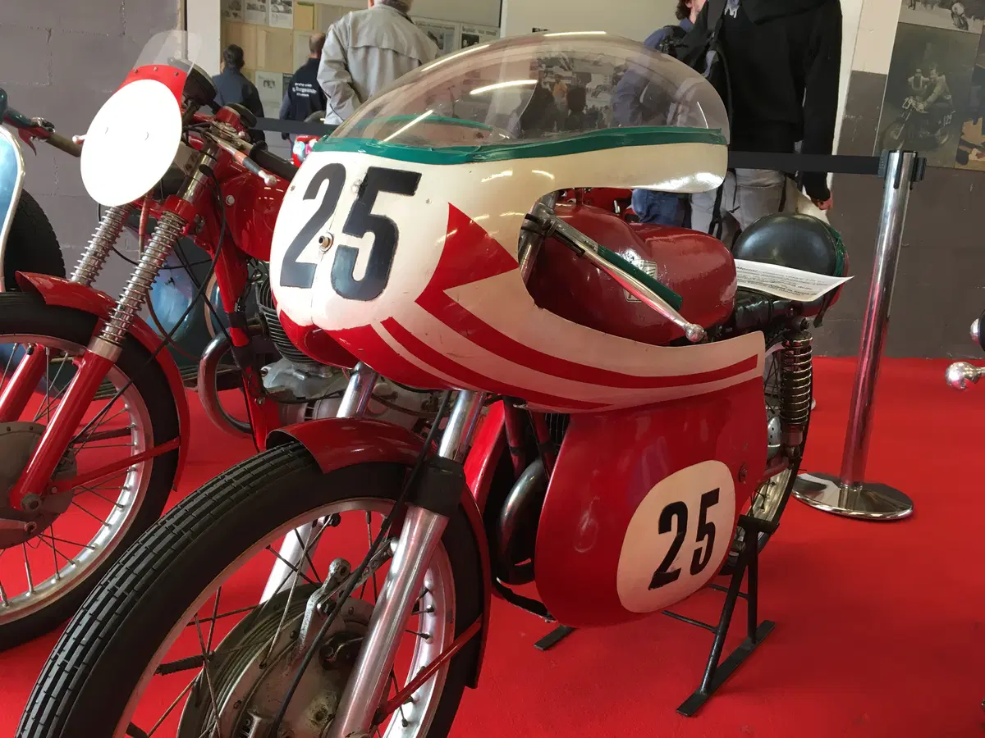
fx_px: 825
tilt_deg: -14.2
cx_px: 492
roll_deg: -3.9
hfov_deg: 61.7
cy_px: 369
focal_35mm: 29
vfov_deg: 48.2
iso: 40
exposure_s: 1/33
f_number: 2.2
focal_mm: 4.15
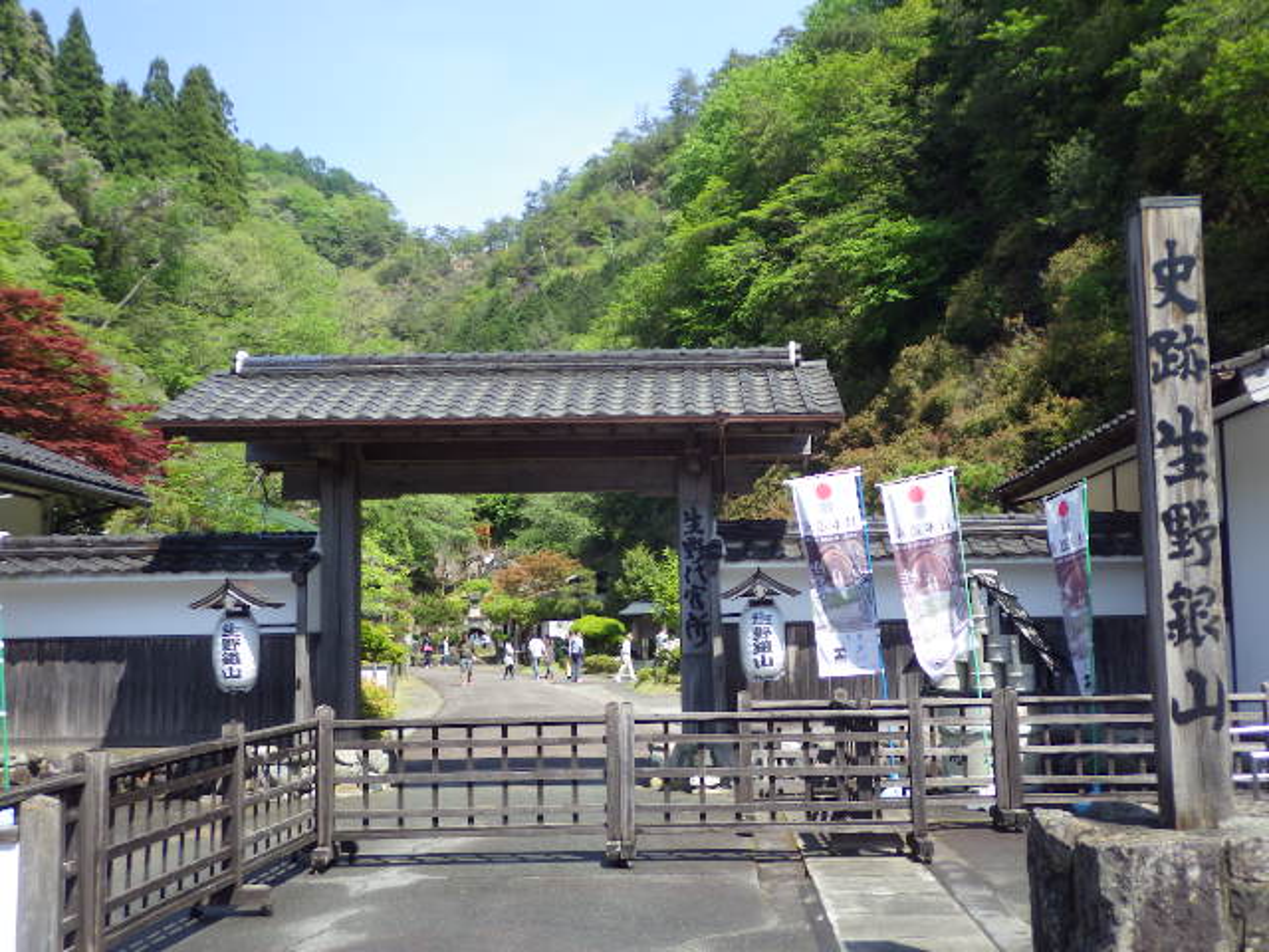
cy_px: 476
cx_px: 634
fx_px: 1503
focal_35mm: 41
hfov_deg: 45.8
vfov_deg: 35.1
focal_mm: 7.3
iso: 125
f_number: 3.8
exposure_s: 1/500
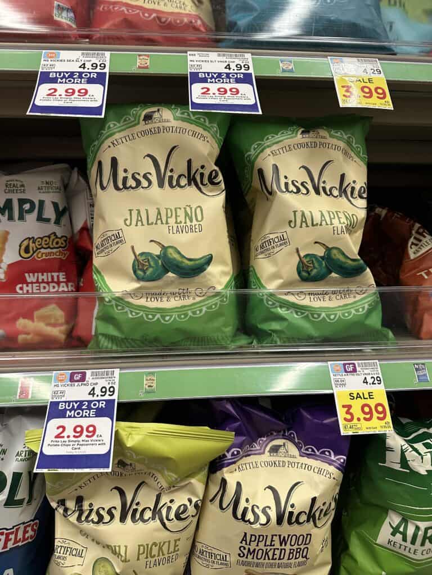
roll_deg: +1.3
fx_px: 399
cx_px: 216
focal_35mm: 24
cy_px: 288
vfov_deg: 71.6
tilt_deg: -1.3
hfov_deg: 56.8
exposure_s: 1/81
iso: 250
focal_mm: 6.86
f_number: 1.78
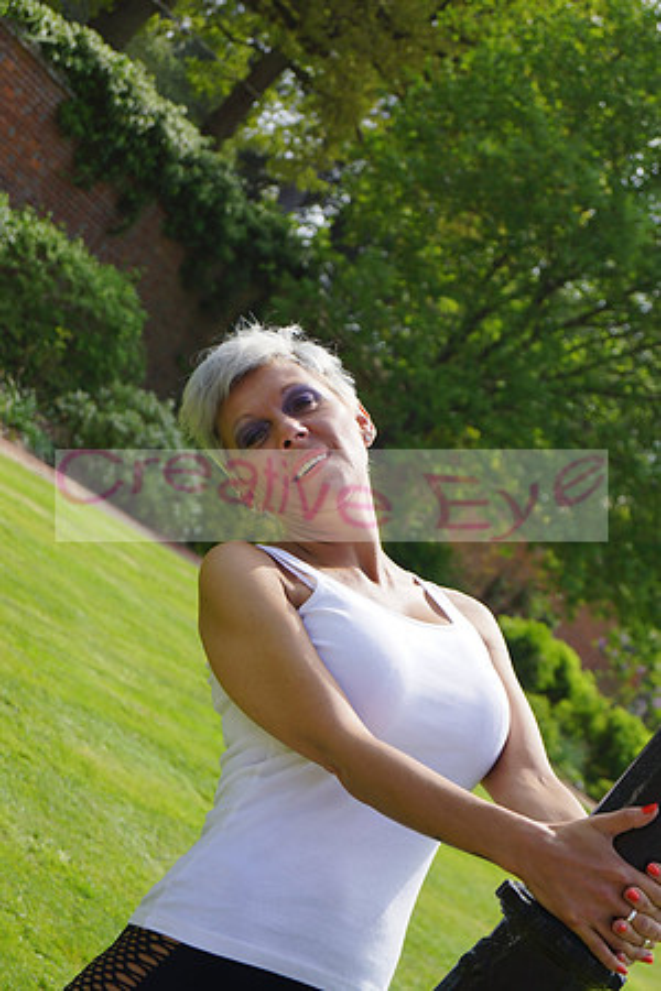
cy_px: 496
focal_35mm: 75
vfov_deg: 27.0
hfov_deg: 18.2
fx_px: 2065
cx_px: 330
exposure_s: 1/400
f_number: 5.6
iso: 100
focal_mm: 50
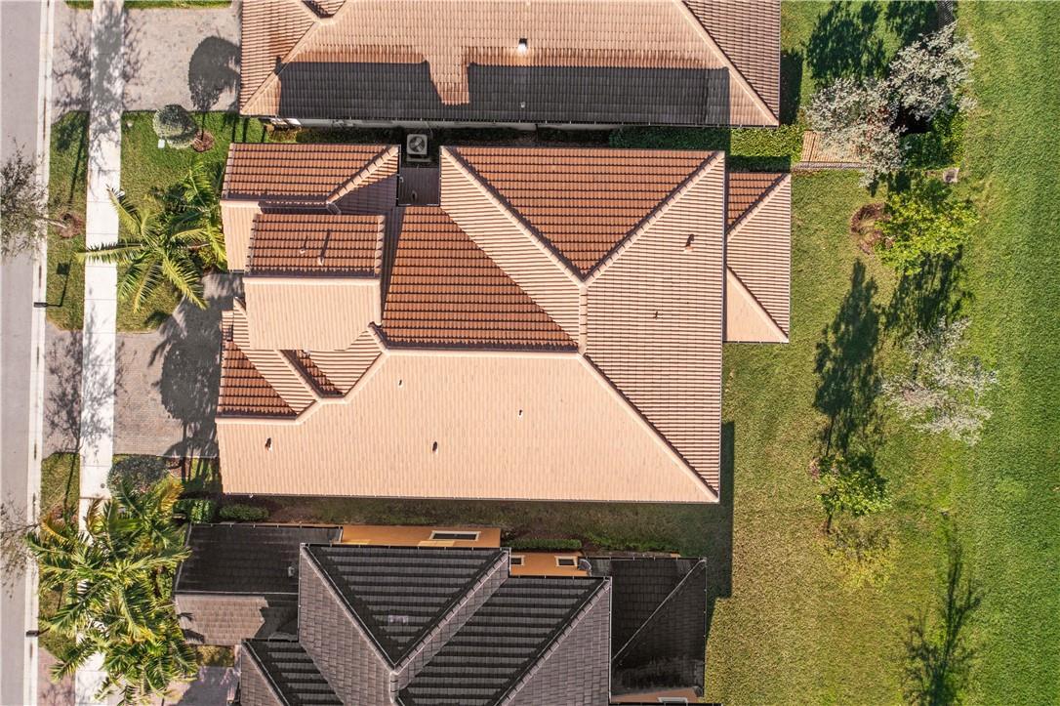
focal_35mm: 28
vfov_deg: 46.4
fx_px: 824
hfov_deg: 65.5
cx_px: 530
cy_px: 353
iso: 100
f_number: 2.8
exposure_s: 1/1600
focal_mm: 10.26
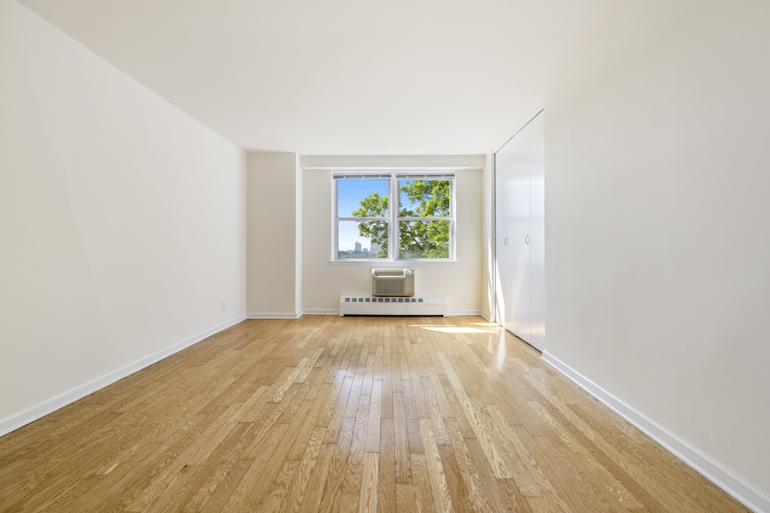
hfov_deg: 104.3
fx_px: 299
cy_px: 256
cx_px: 385
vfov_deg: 81.2
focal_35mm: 14
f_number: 8
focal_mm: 14
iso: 320
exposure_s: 1/20
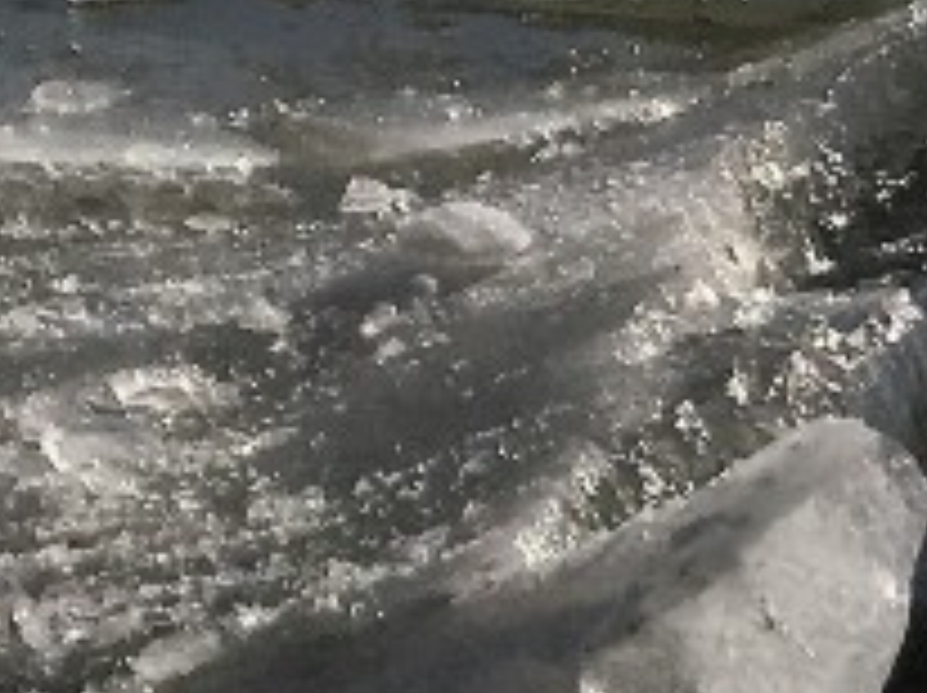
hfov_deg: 10.0
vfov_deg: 8.7
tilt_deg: -13.4
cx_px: 2331
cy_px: 108
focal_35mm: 169
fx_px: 4520
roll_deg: -1.1
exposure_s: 1/7692
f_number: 2.2
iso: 25
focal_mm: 4.15
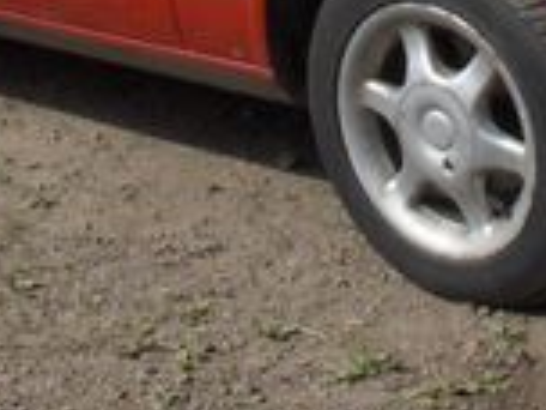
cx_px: 295
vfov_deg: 11.8
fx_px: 1861
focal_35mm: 118
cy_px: -263
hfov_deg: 16.7
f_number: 3.6
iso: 50
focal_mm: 5.8
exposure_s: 1/599
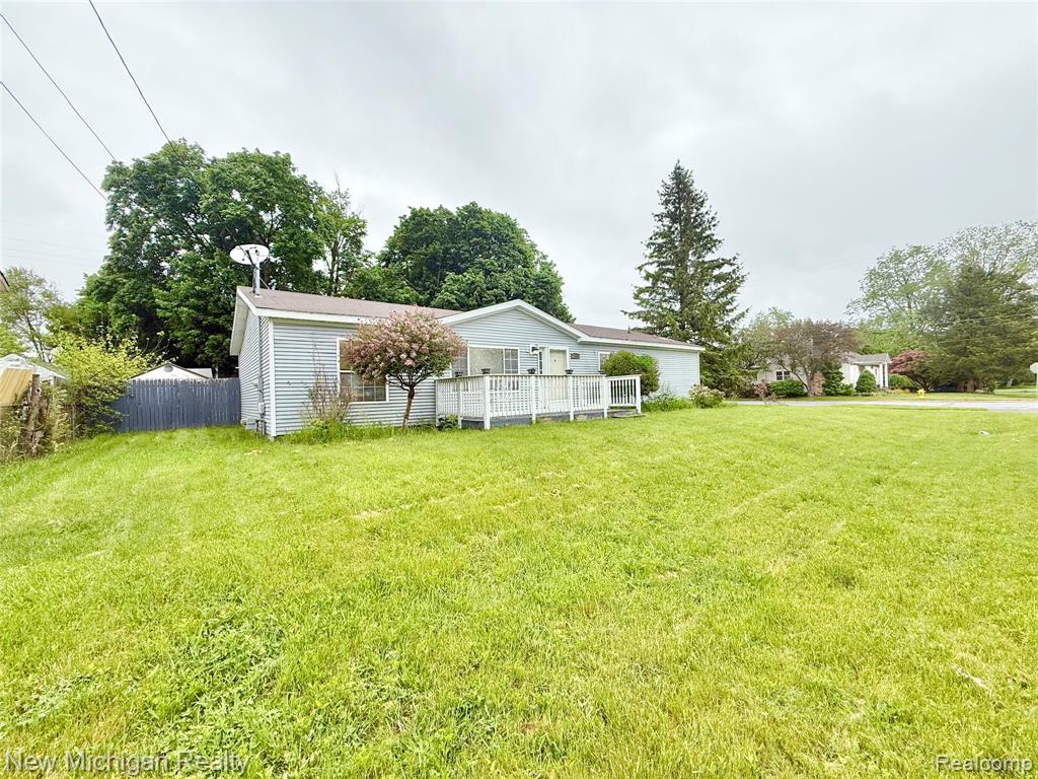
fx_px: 420
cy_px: 390
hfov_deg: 102.1
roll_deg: +1.7
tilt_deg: +1.1
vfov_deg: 85.7
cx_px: 519
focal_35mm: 14
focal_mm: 2.22
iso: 64
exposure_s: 1/686
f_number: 2.2
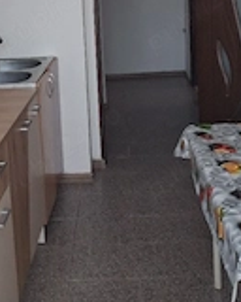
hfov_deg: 23.1
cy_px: 28
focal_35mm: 66
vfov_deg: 27.6
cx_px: 98
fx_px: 588
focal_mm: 4
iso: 160
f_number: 1.8
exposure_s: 1/100
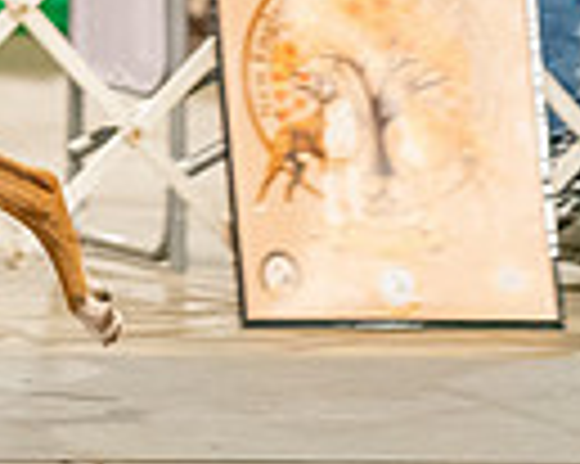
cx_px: -573
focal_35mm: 627
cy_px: -487
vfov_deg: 2.5
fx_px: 10755
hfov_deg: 3.1
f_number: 3.2
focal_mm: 128
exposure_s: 1/250
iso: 6400
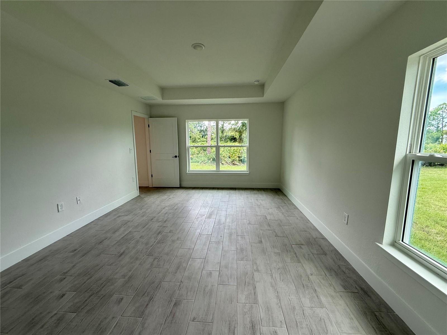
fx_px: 181
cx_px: 224
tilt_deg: -6.9
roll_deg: +1.0
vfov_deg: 85.7
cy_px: 168
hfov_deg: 102.1
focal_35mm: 14
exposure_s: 1/134
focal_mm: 2.22
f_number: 2.2
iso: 50
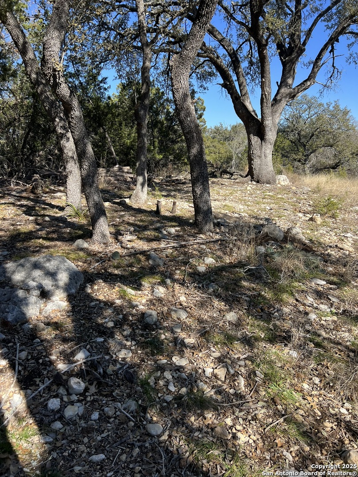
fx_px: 359
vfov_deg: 67.3
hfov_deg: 53.1
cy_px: 238
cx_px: 179
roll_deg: +1.9
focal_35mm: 26
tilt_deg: -16.6
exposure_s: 1/1488
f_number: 1.5
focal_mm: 5.7
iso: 50
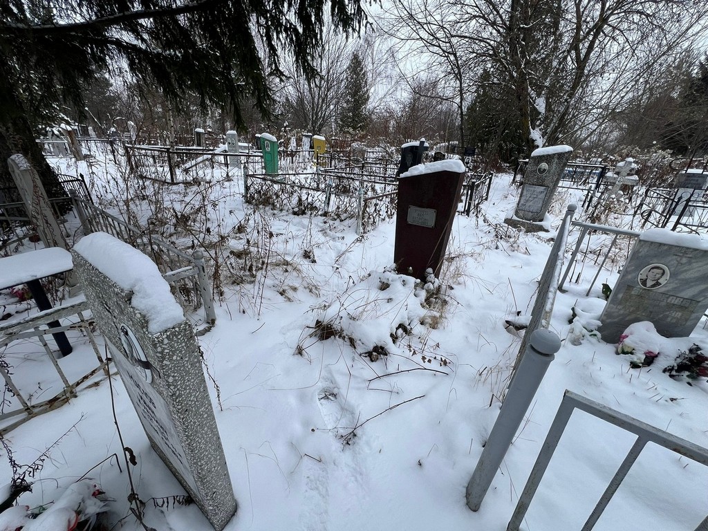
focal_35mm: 13
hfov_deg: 106.2
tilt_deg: -23.6
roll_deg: -3.3
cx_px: 354
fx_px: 266
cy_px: 266
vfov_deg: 89.9
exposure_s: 1/410
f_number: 1.8
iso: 32
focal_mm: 1.57
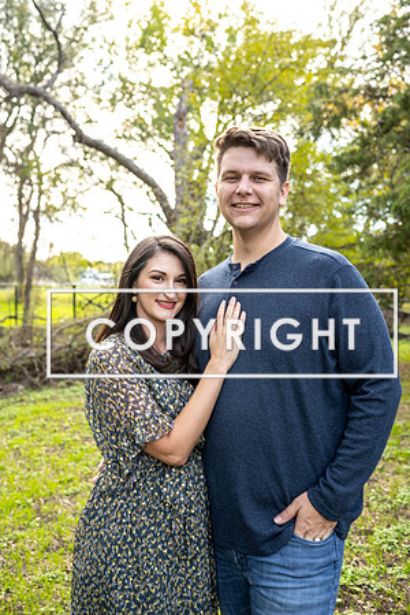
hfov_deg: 37.9
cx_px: 205
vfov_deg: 54.4
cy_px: 308
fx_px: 598
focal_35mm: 35
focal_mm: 35
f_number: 3.2
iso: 160
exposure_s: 1/160
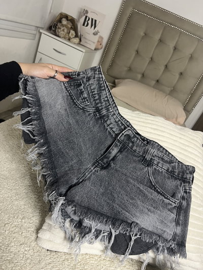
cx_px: 102
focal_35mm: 26
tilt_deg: -24.9
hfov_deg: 53.1
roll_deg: -24.2
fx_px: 203
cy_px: 135
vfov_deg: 67.3
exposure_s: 1/50
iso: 160
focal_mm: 5.7
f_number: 1.5
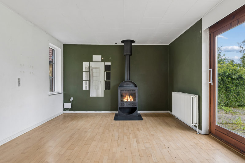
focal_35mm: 22
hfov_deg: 79.2
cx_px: 122
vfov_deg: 57.8
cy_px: 82
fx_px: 148
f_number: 8
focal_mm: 14.5
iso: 200
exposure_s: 1/15
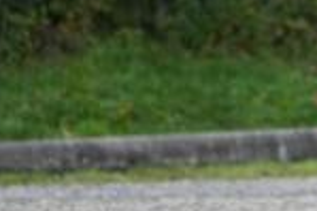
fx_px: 13264
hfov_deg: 1.4
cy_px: -49
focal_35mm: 1508
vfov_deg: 0.9
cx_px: 611
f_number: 5.3
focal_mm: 280
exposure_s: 1/800
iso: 900
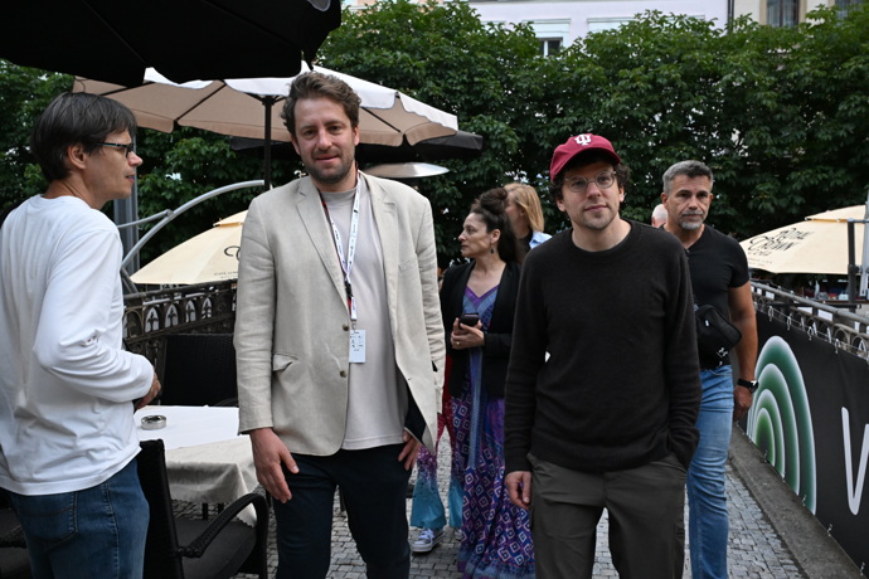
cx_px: 434
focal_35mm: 33
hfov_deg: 57.2
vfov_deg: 40.0
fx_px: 797
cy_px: 290
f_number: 9
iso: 5000
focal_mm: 33
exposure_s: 1/400
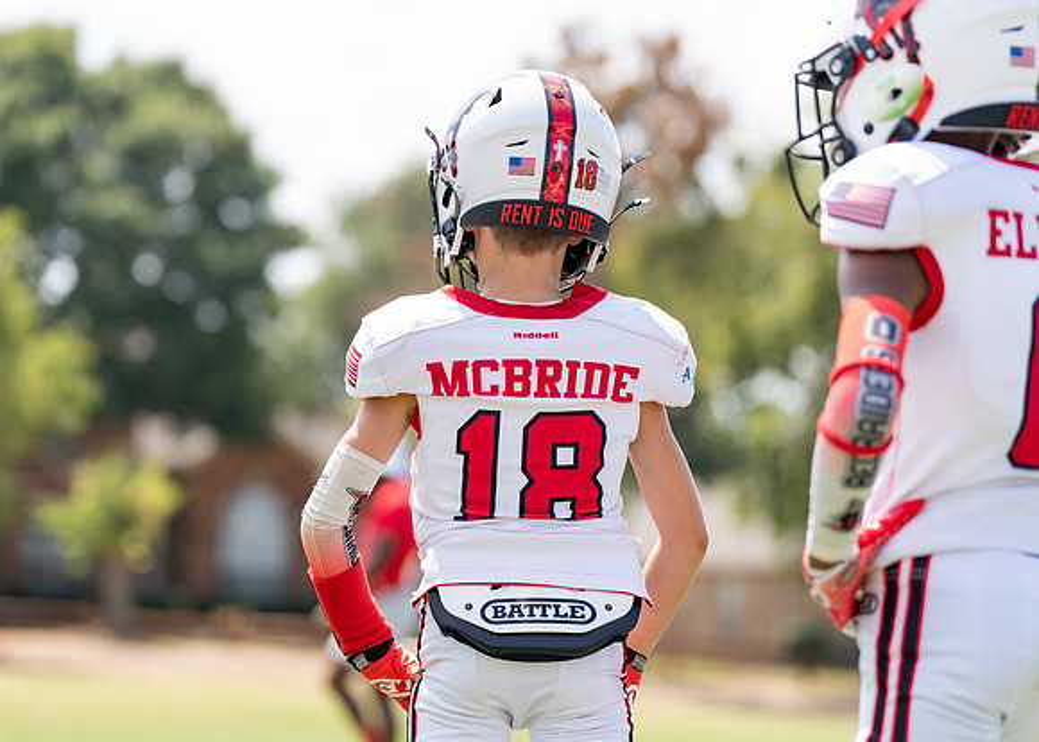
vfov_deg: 10.1
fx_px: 4194
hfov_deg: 14.1
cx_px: 444
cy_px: 348
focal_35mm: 142
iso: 200
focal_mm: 126
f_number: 2.8
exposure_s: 1/1250
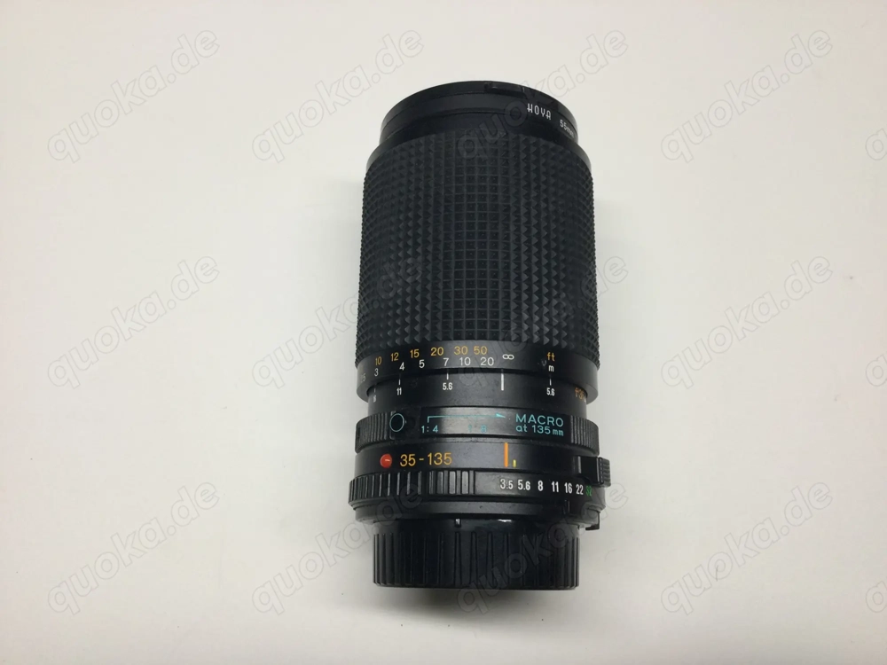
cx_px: 444
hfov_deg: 58.4
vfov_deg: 45.4
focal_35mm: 31
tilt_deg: -74.6
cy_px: 332
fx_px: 794
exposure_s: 1/33
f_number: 2.4
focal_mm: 3.3
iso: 25
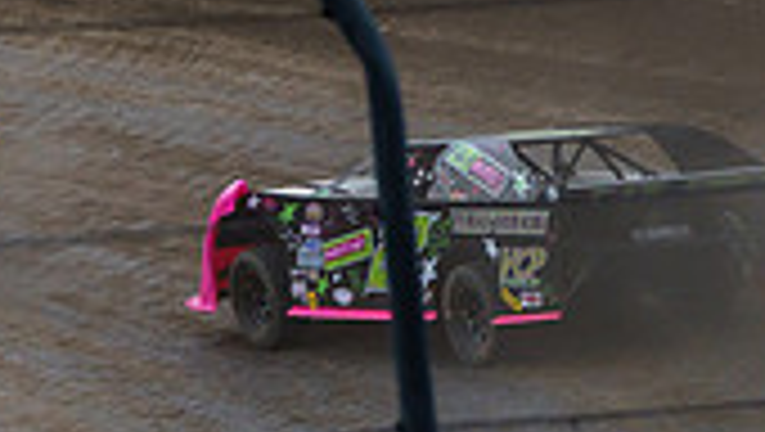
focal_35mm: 824
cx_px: -328
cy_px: 171
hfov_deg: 2.6
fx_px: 16730
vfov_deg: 1.5
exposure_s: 1/1250
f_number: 4
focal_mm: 200
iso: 1250
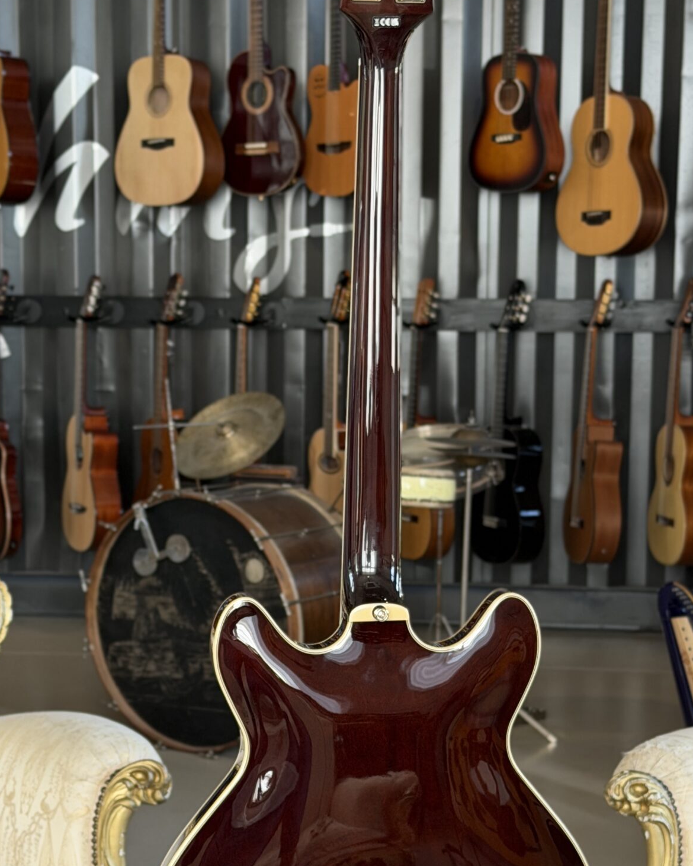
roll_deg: -1.1
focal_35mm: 82
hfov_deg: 18.7
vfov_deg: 23.2
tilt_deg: -7.2
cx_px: 366
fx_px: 2103
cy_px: 522
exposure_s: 1/97
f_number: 1.78
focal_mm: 6.76
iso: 100
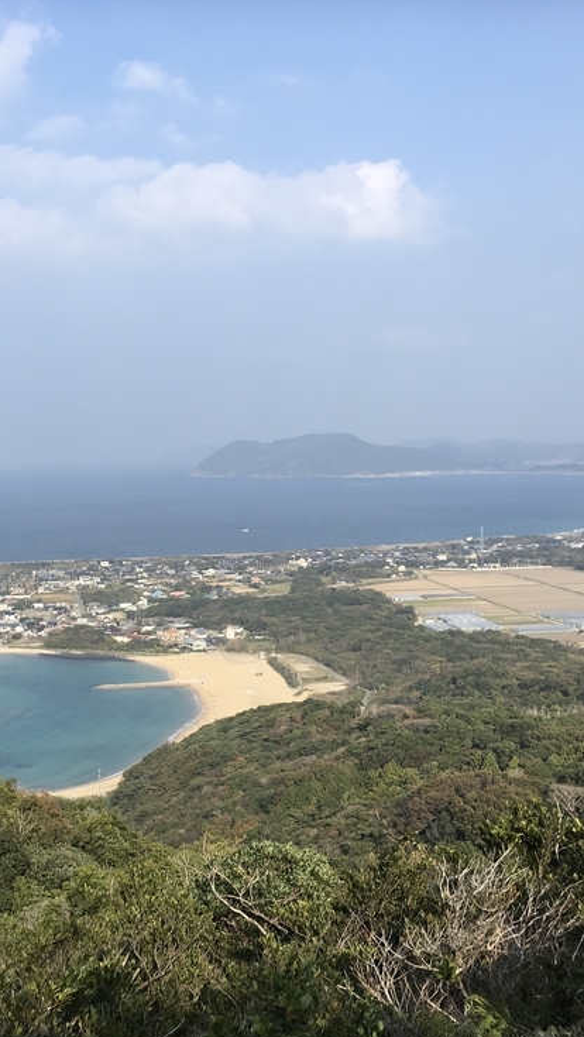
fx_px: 1210
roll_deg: +1.4
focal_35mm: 44
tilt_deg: -5.0
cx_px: 179
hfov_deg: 26.9
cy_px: 538
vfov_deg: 46.4
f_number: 2.2
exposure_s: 1/1241
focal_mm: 4.15
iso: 25
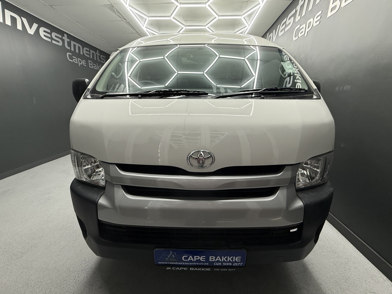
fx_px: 159
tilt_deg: -13.9
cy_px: 147
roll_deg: -0.2
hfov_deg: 102.1
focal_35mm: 14
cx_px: 196
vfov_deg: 85.7
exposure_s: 1/100
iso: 160
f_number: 2.2
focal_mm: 2.22
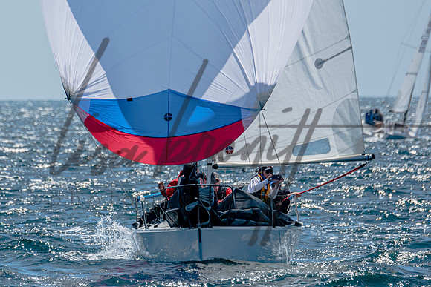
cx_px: 163
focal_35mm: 649
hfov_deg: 3.2
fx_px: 7766
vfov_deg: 2.1
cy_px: 151
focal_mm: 340
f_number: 5.6
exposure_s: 1/2000
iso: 200
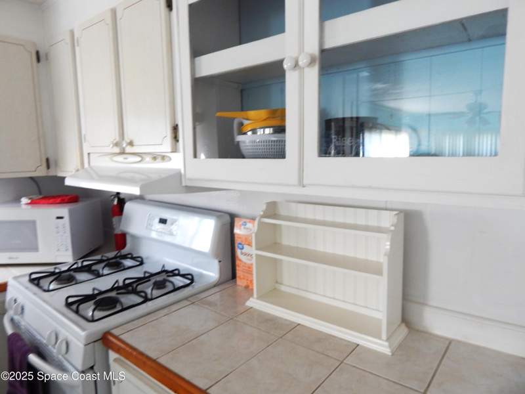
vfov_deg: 61.1
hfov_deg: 76.4
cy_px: 197
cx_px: 262
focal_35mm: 22
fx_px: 334
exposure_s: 1/30
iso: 160
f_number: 3
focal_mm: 4
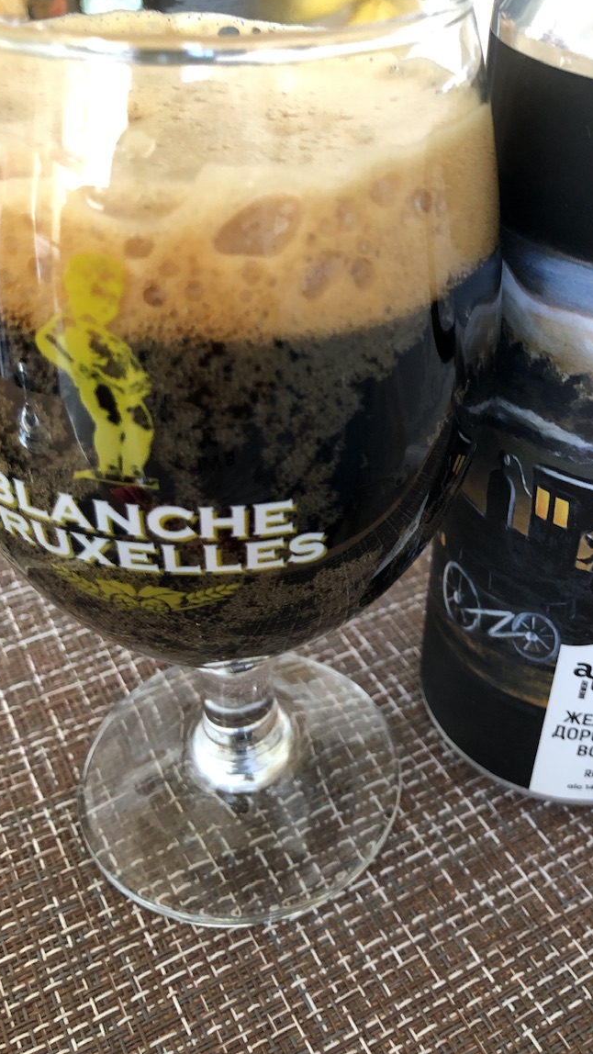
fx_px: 950
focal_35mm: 34
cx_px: 370
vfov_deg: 58.0
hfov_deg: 34.5
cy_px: 504
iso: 80
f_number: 1.8
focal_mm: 3.99
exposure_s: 1/15
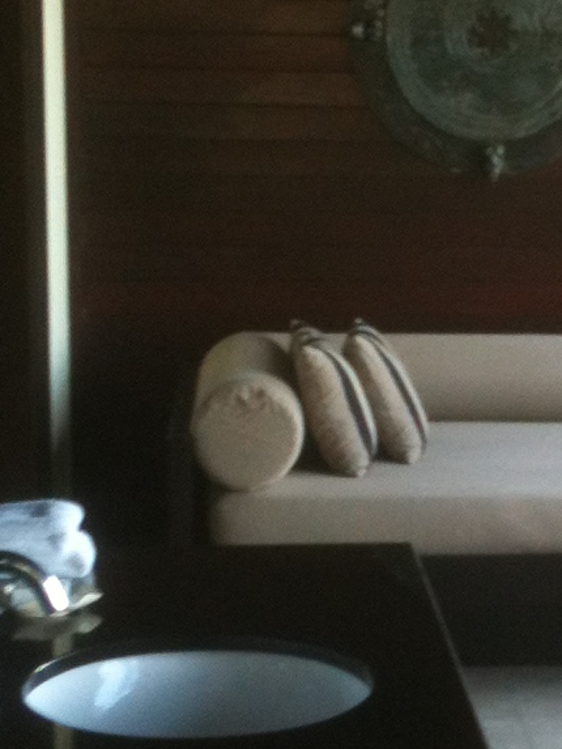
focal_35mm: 125
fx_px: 2705
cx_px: 617
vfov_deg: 15.8
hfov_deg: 11.7
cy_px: 437
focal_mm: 3.85
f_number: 2.8
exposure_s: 1/30
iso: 64
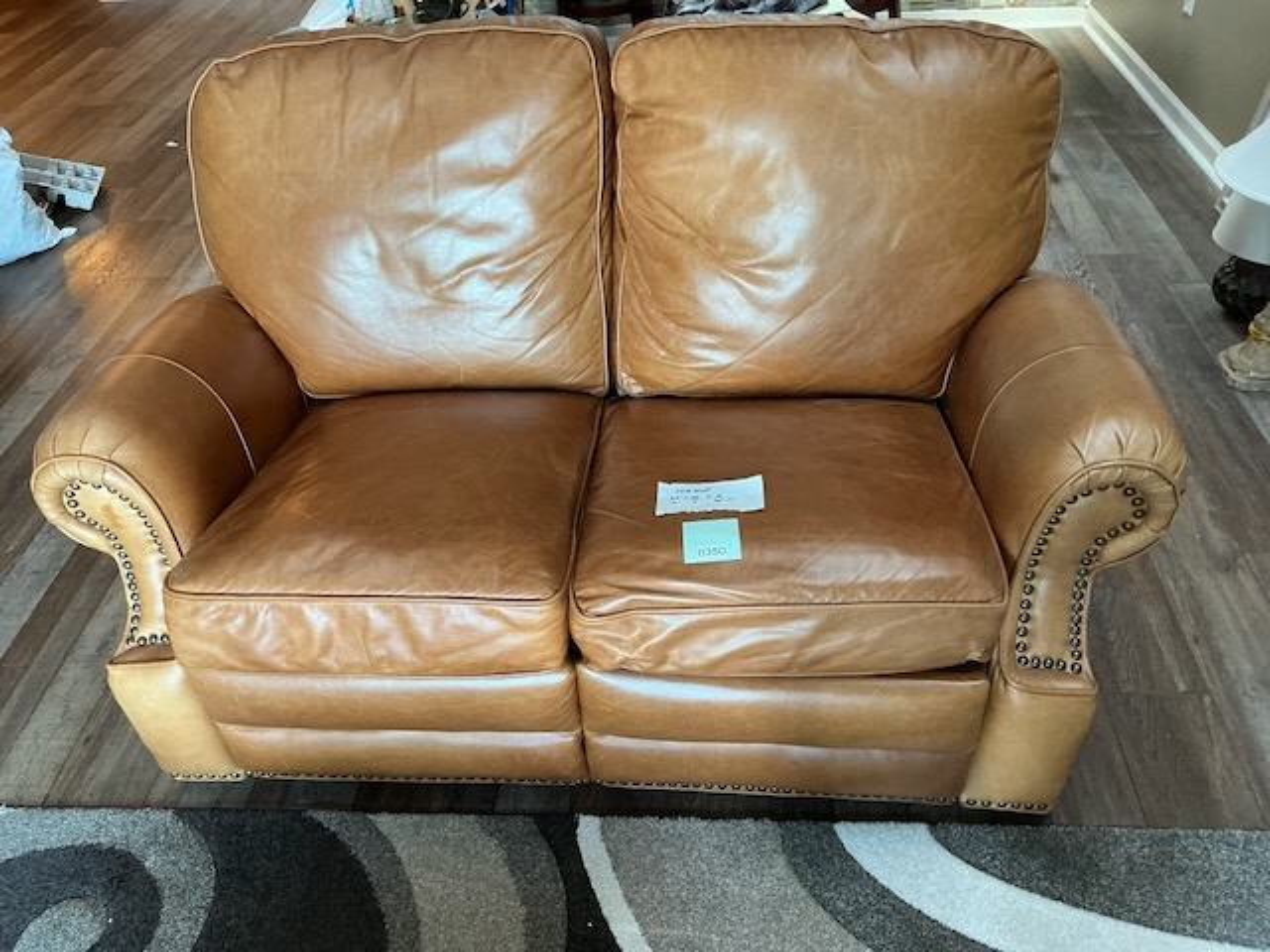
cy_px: 476
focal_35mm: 29
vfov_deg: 48.2
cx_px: 635
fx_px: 1064
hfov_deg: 61.7
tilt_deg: -38.8
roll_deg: +3.7
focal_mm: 3
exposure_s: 1/60
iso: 200
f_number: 1.8
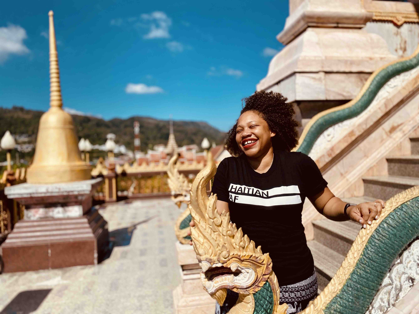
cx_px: 210
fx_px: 315
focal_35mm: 26
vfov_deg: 53.1
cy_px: 157
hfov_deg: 67.3
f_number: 1.8
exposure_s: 1/4464
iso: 32
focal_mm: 4.25
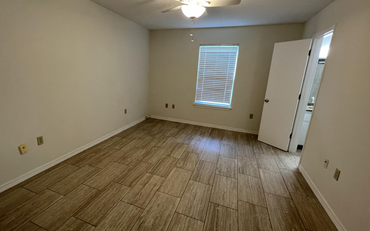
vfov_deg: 71.3
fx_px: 161
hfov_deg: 97.4
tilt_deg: -14.5
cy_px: 115
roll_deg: -2.7
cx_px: 164
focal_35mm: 16
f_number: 1.8
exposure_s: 1/60
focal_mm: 1.57
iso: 200
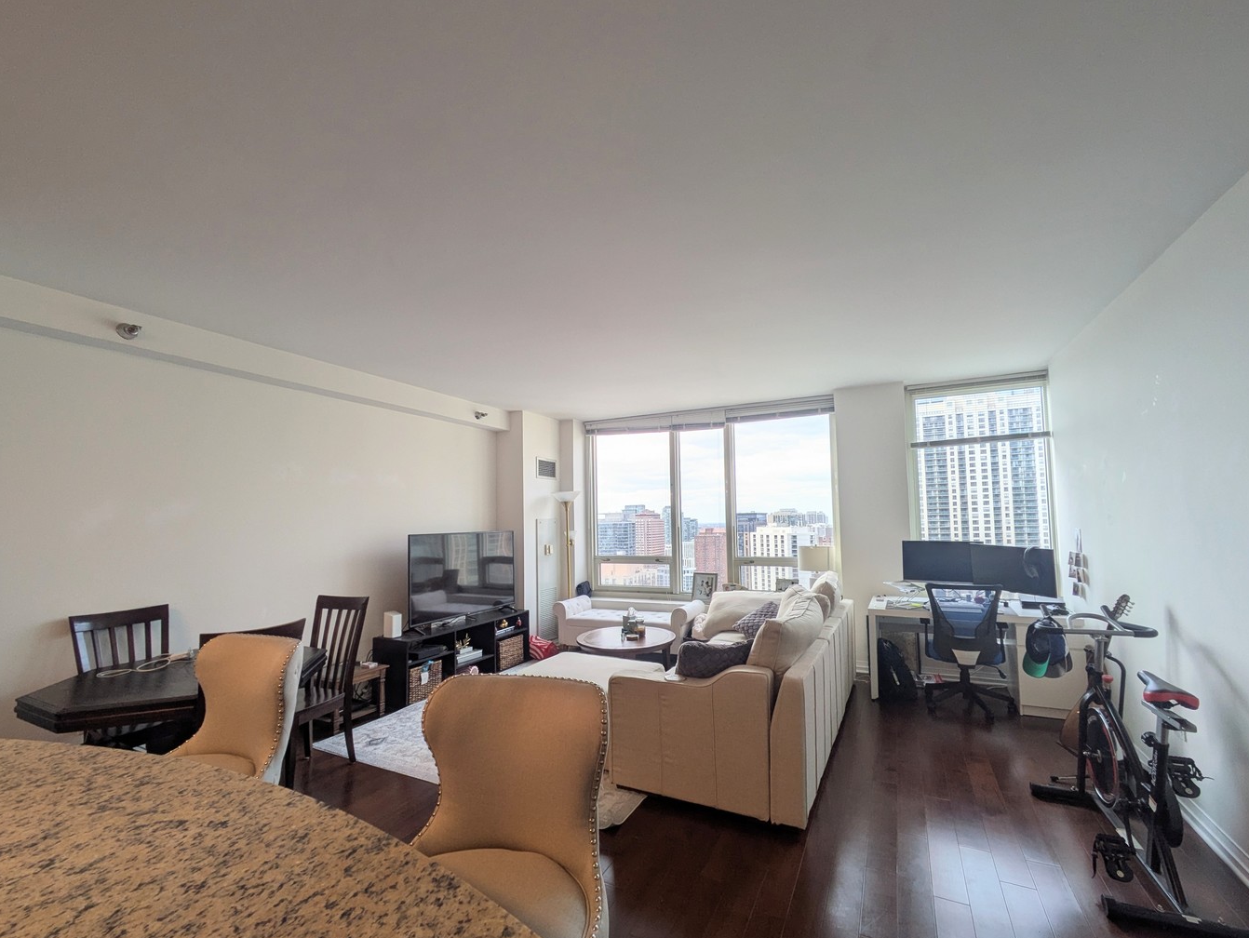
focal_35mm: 15
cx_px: 651
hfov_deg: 98.1
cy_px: 487
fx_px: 542
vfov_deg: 81.8
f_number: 2.2
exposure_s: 1/200
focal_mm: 1.83
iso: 42
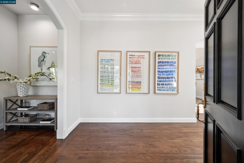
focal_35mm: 14
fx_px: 95
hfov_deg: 104.3
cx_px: 122
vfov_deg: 81.2
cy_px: 82
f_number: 18
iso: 400
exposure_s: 1/8
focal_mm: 14
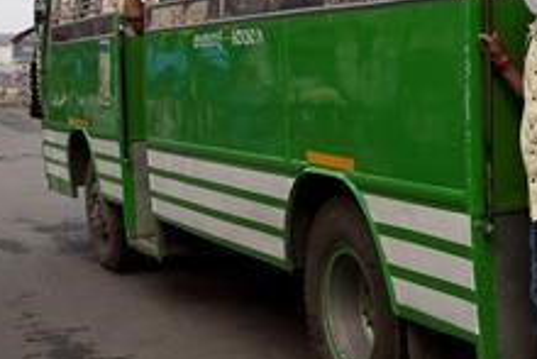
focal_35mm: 71
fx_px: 1060
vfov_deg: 19.1
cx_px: 659
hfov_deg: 25.3
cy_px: 83
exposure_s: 1/800
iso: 320
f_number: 3.2
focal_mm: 24
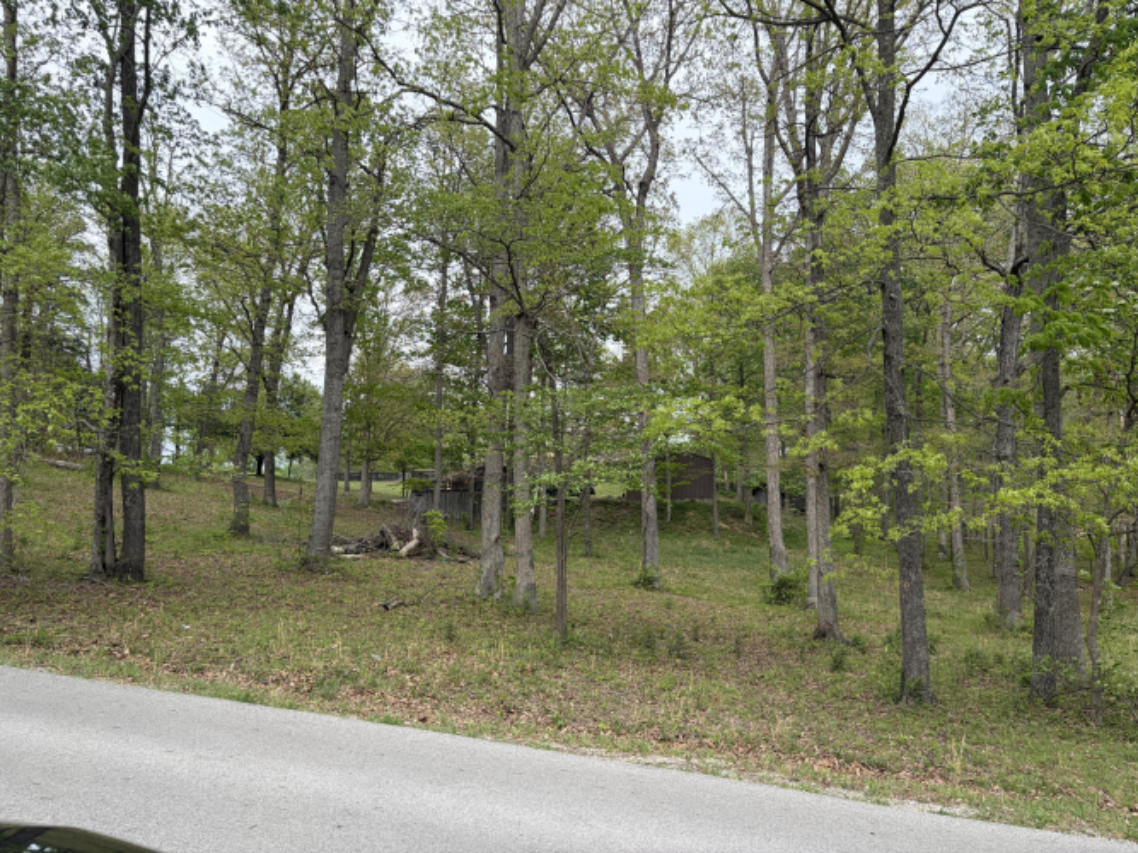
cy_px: 426
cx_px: 569
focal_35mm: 26
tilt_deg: +9.1
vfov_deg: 53.0
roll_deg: +0.8
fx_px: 855
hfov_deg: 67.3
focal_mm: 5.96
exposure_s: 1/1799
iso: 64
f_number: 1.6
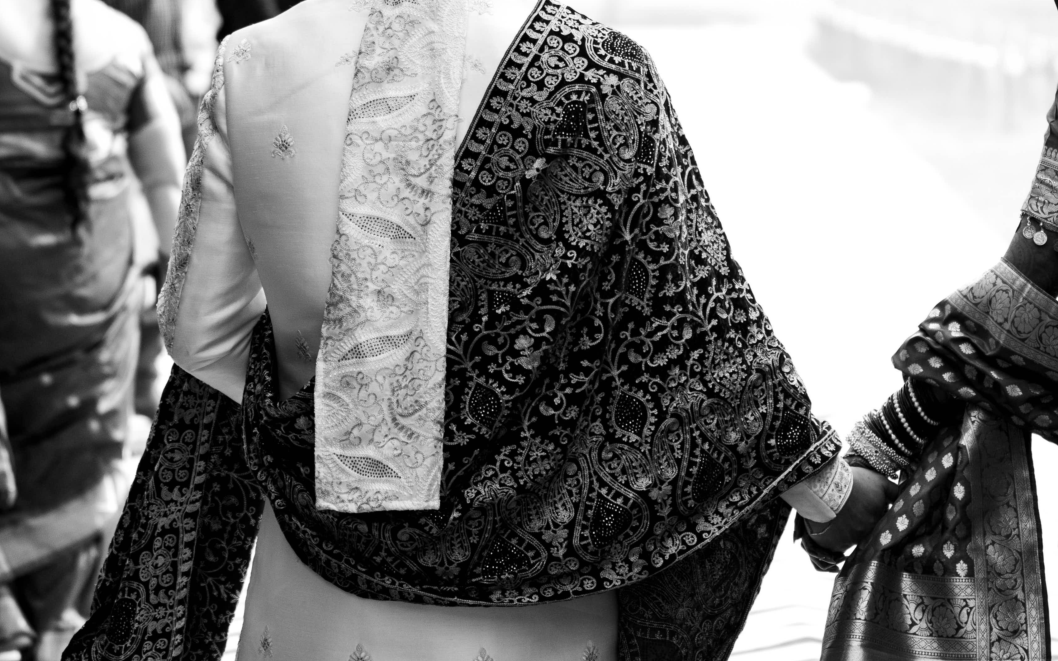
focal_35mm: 126
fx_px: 3633
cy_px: 143
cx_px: 878
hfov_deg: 16.4
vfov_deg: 10.4
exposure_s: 1/3200
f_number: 2.8
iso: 640
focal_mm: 70
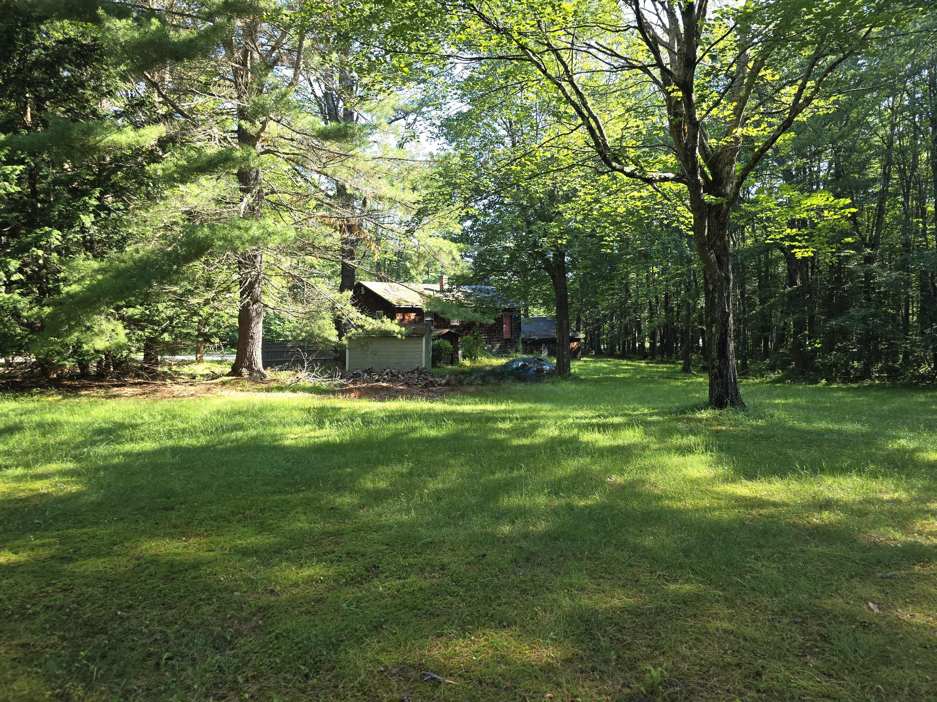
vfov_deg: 58.9
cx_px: 468
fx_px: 623
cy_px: 351
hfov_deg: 73.9
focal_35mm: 23
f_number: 1.7
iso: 12
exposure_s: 1/60.2
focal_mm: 6.3
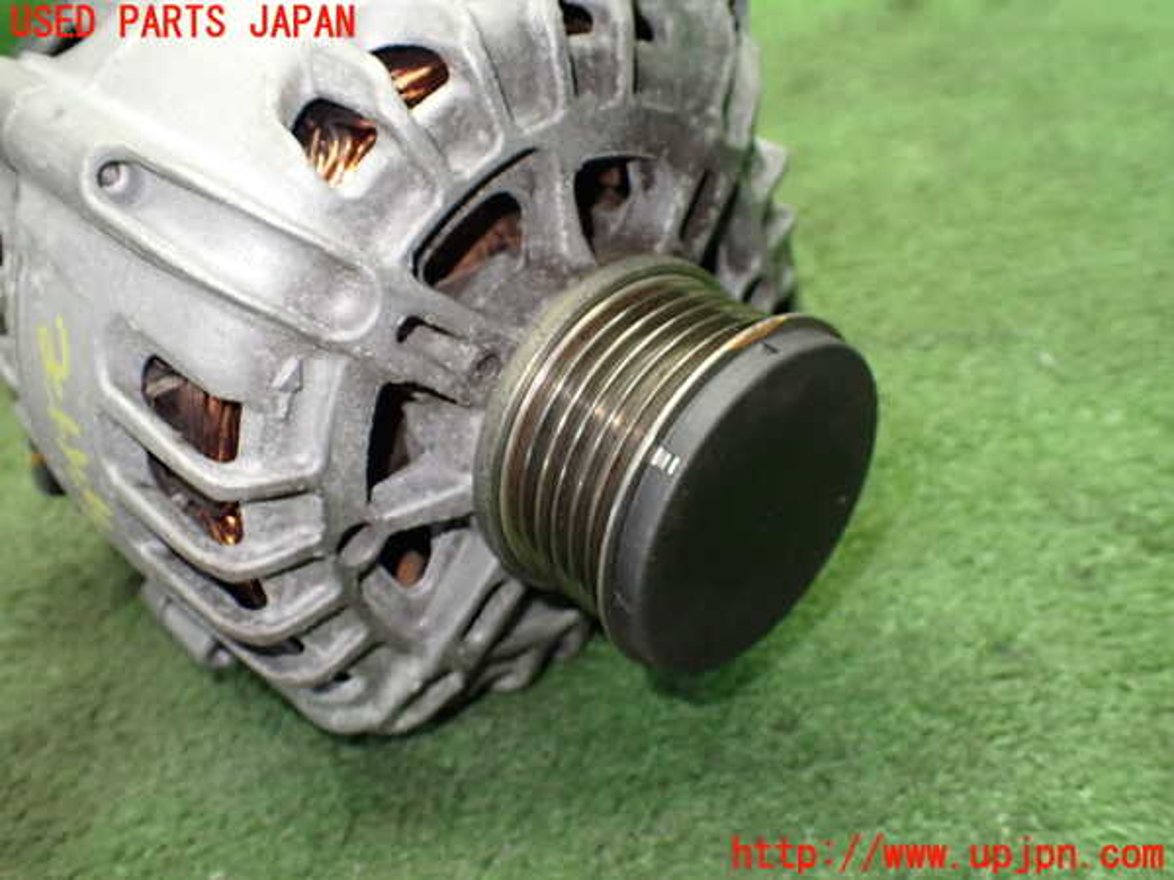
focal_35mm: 30
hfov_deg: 60.0
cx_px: 587
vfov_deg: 46.8
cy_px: 440
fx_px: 1017
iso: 800
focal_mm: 5.4
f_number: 2.3
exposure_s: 1/100
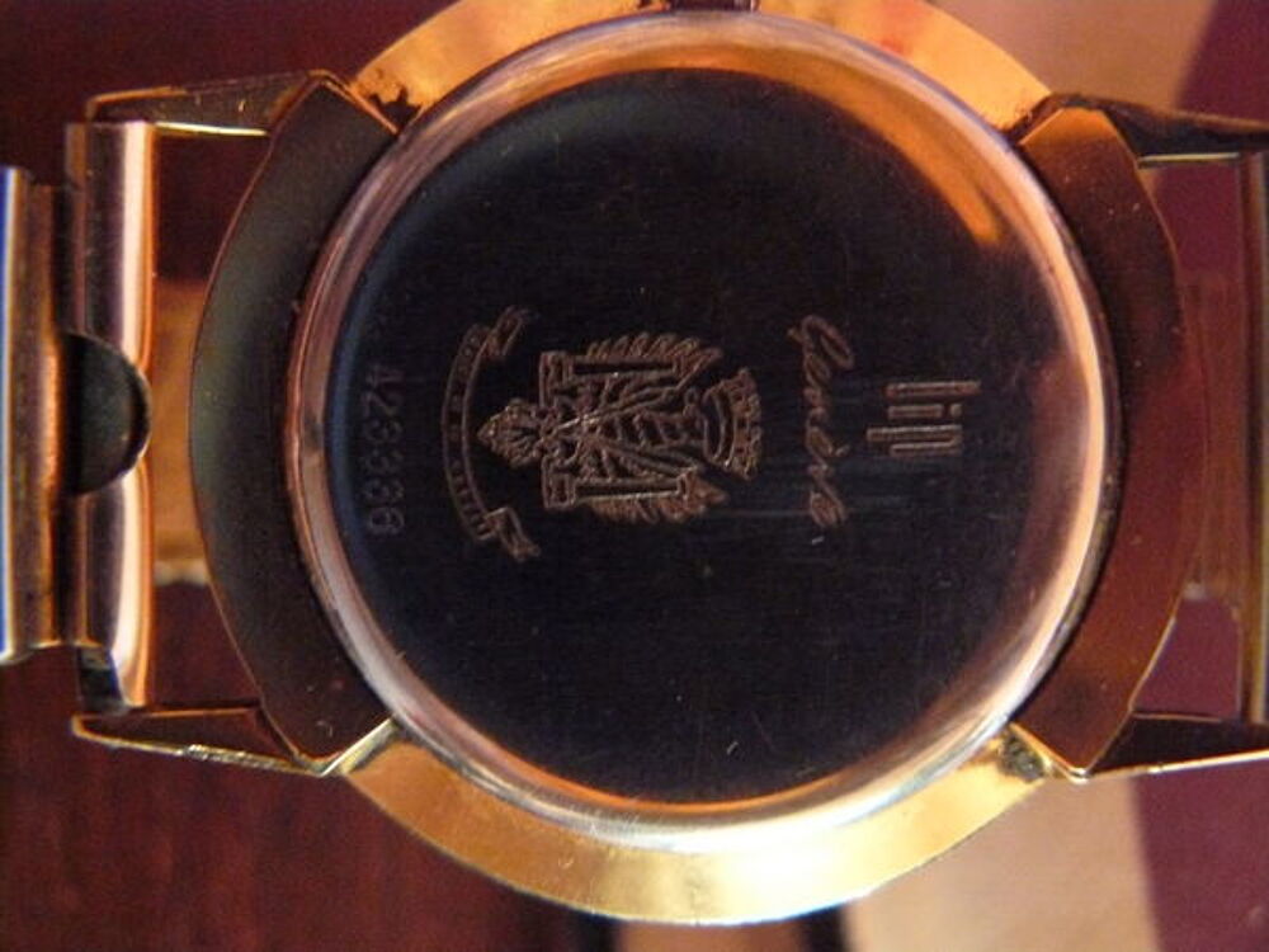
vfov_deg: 39.7
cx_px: 634
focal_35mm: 36
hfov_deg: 51.4
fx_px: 1320
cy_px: 476
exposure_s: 1/8
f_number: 2.8
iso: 800
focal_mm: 6
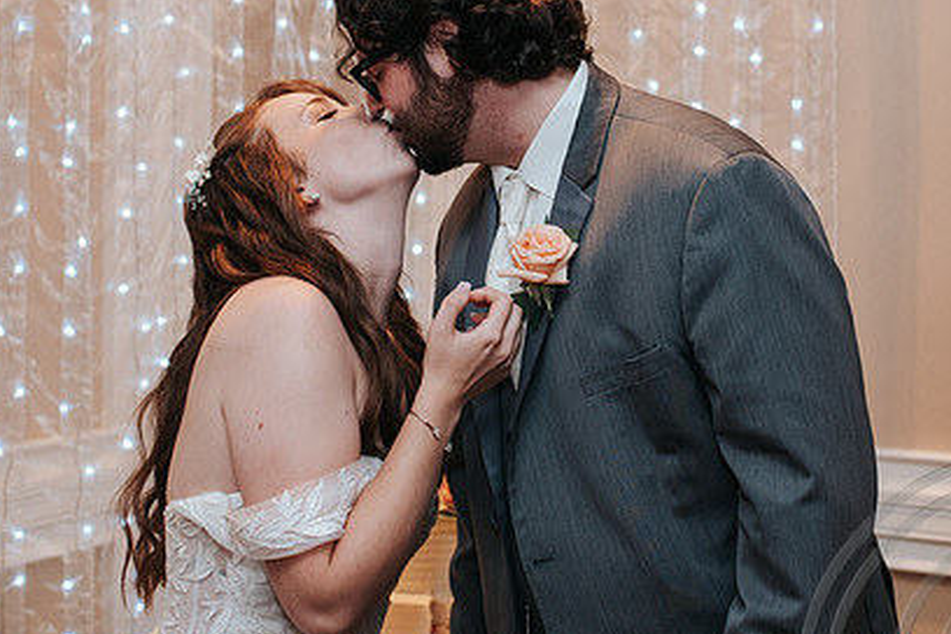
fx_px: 1558
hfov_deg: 33.9
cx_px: 554
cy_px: 202
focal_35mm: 59
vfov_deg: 22.9
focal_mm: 35
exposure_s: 1/160
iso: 800
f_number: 2.8
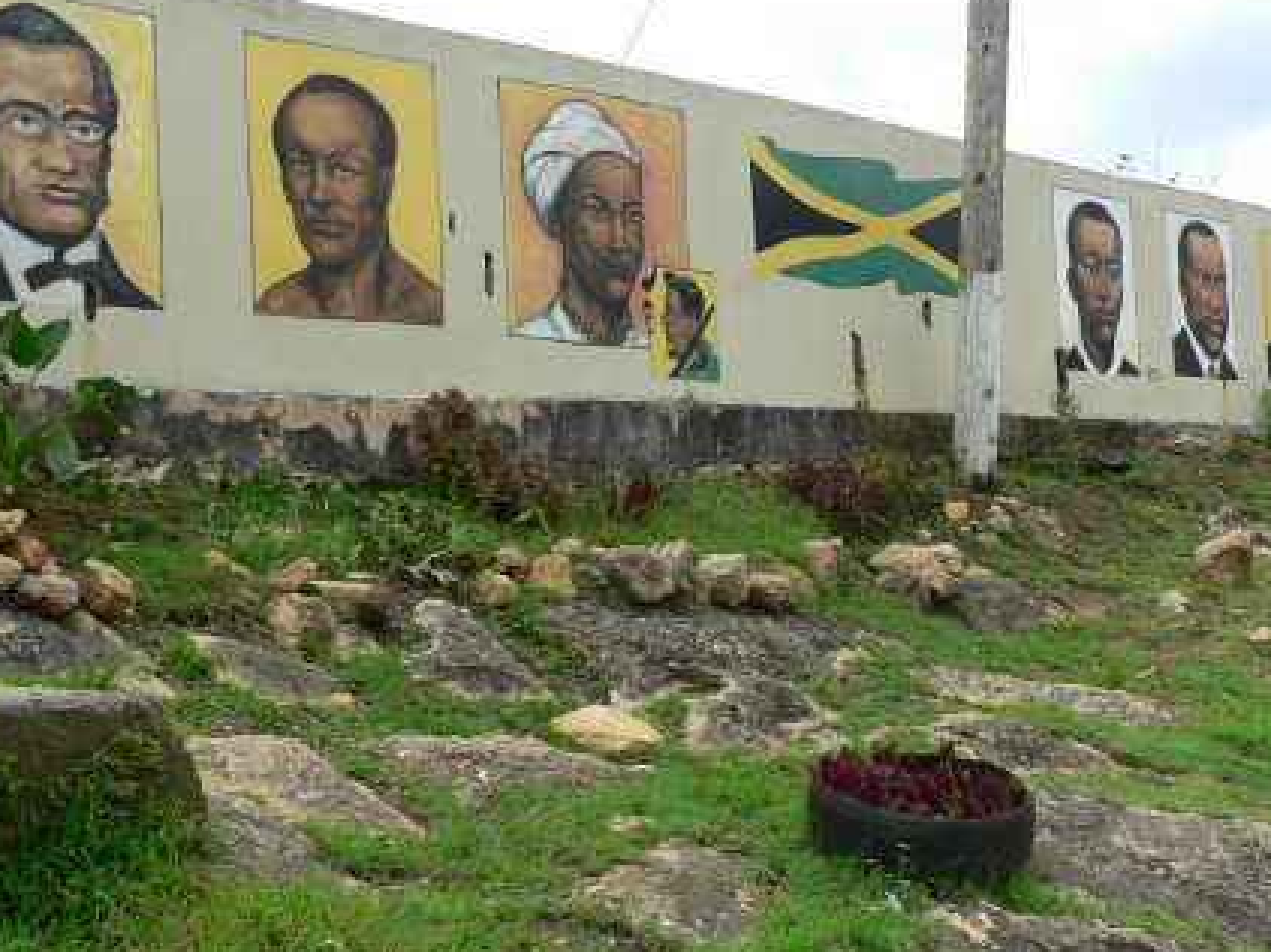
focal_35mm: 47
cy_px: 499
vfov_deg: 30.8
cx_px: 776
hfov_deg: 40.2
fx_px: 1725
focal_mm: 6
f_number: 4
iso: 64
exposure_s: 1/200
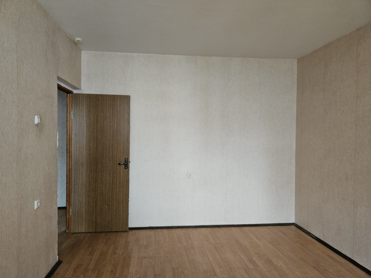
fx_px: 247
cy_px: 139
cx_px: 186
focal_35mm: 23
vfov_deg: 58.9
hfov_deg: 73.9
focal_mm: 5.4
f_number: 1.8
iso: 800
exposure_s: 1/100
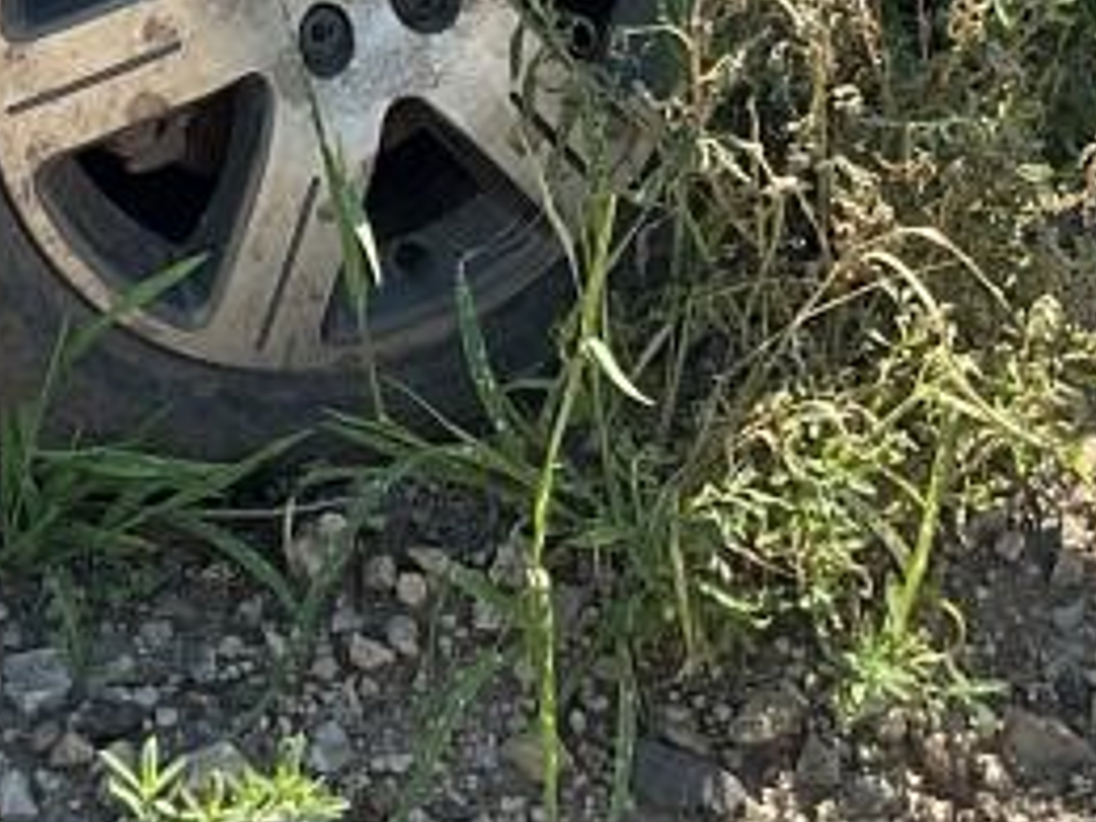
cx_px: 409
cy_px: -750
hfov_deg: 13.8
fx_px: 4528
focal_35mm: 143
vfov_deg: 9.7
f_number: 1.8
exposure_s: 1/829
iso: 16
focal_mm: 3
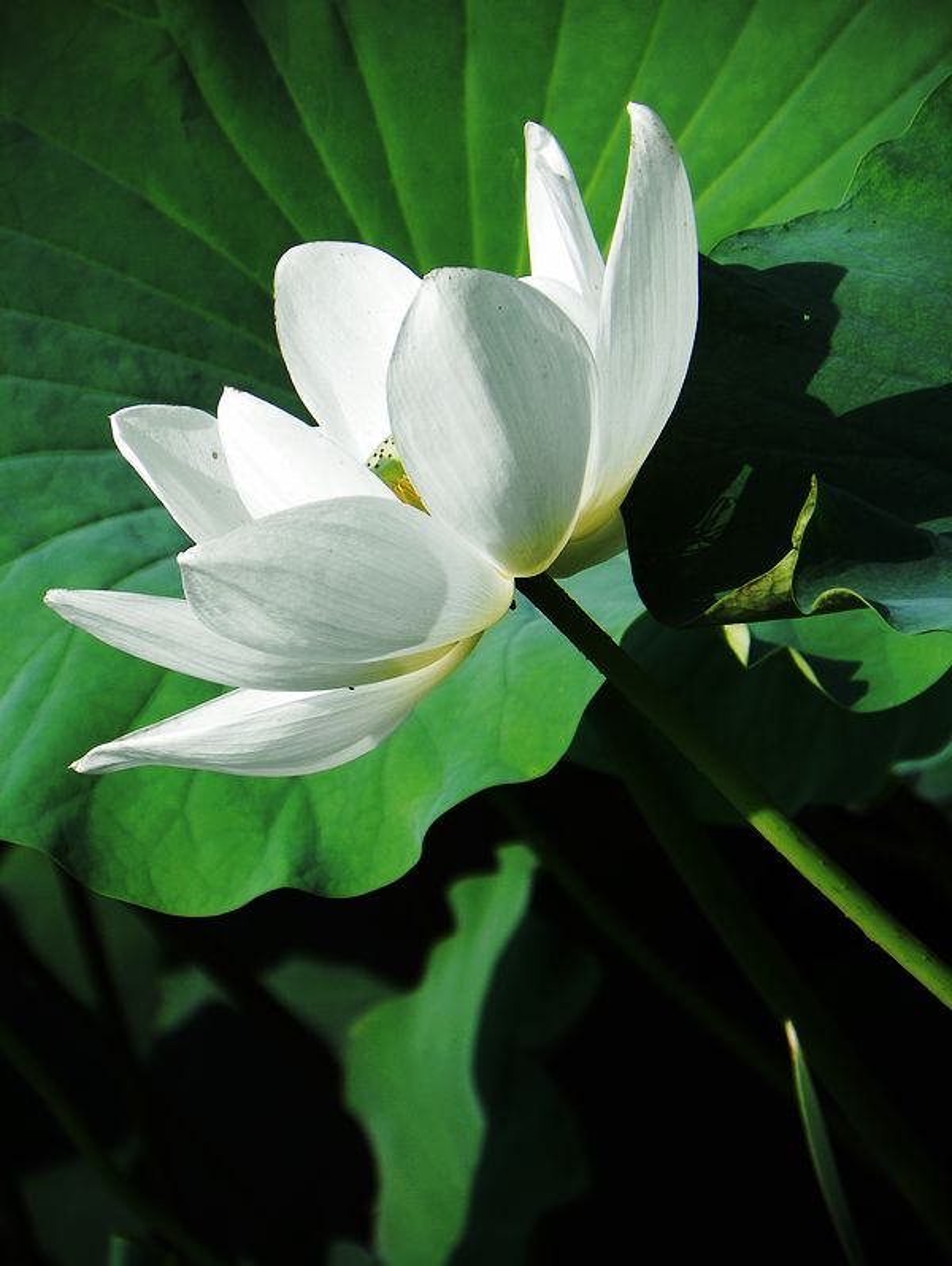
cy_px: 633
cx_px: 476
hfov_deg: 4.0
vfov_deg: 5.3
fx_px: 13802
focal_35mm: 377
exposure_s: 1/320
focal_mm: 67.2
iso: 64
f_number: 5
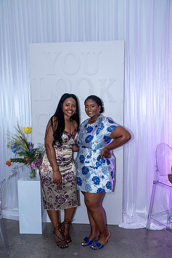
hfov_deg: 41.1
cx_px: 86
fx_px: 229
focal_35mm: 32
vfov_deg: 58.7
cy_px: 129
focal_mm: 32
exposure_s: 1/125
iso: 800
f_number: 3.5
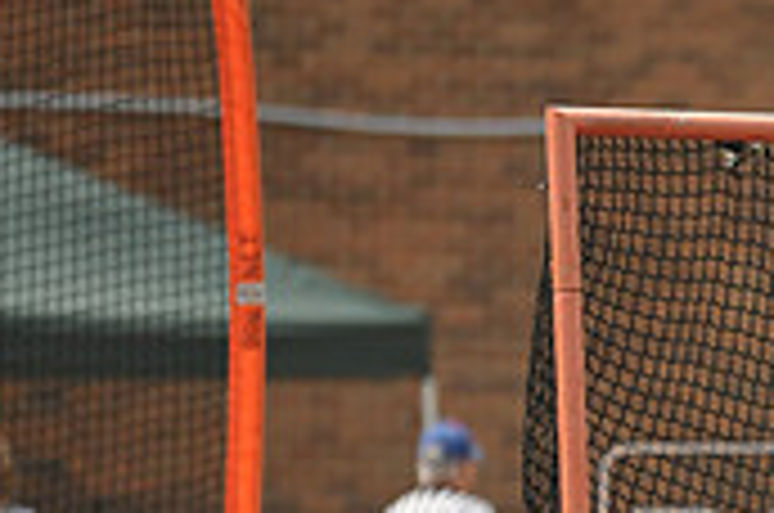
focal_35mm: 1148
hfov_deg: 1.8
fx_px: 24636
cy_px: 608
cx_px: 1134
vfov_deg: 1.2
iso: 800
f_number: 4
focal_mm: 340
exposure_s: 1/3200
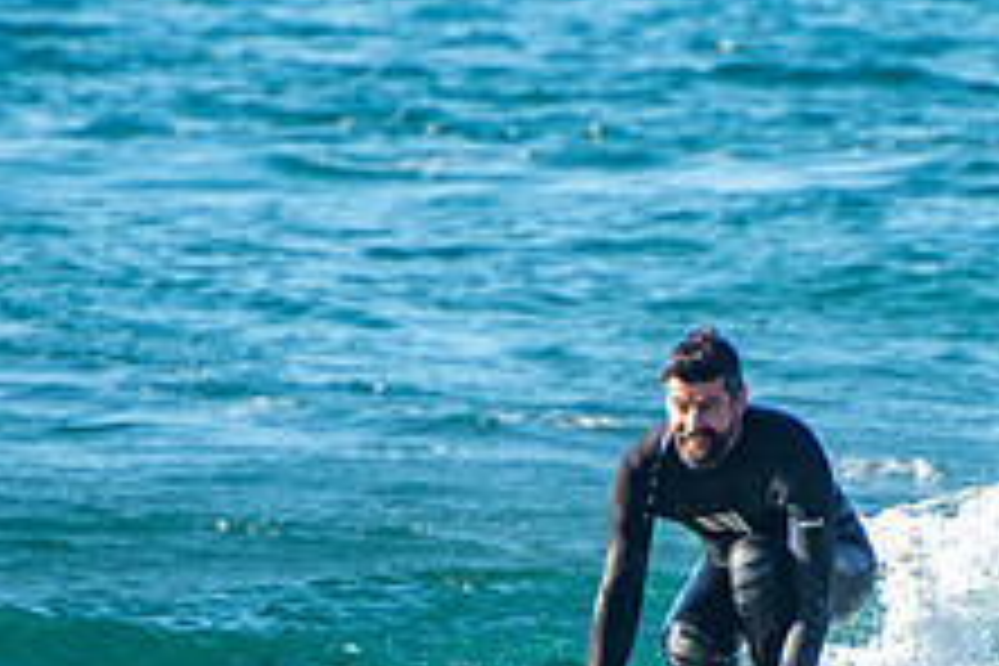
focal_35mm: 1569
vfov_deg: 0.9
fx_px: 43536
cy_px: 691
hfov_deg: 1.3
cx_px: 724
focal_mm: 400
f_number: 5.6
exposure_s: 1/1250
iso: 450
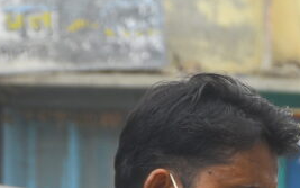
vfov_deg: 2.1
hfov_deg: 3.4
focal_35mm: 618
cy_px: 420
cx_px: 538
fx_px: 5054
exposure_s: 1/320
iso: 400
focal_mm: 90
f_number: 9
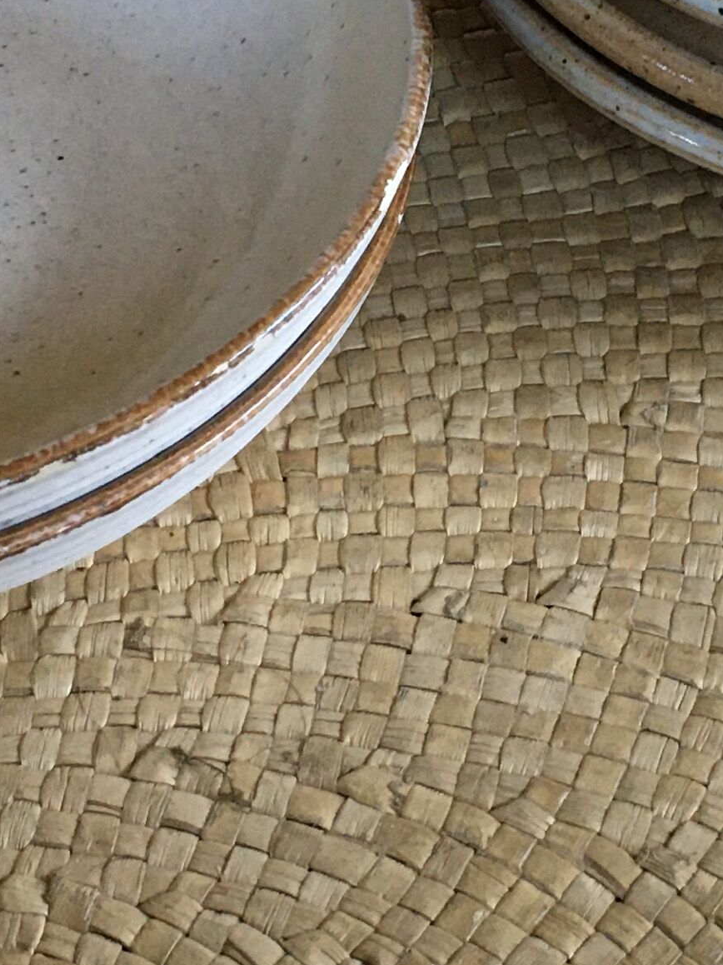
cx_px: 391
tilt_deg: -44.7
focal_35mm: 101
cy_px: 371
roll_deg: +2.5
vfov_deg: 19.4
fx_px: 2814
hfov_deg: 14.6
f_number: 2.2
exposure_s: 1/33
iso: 200
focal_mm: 4.15
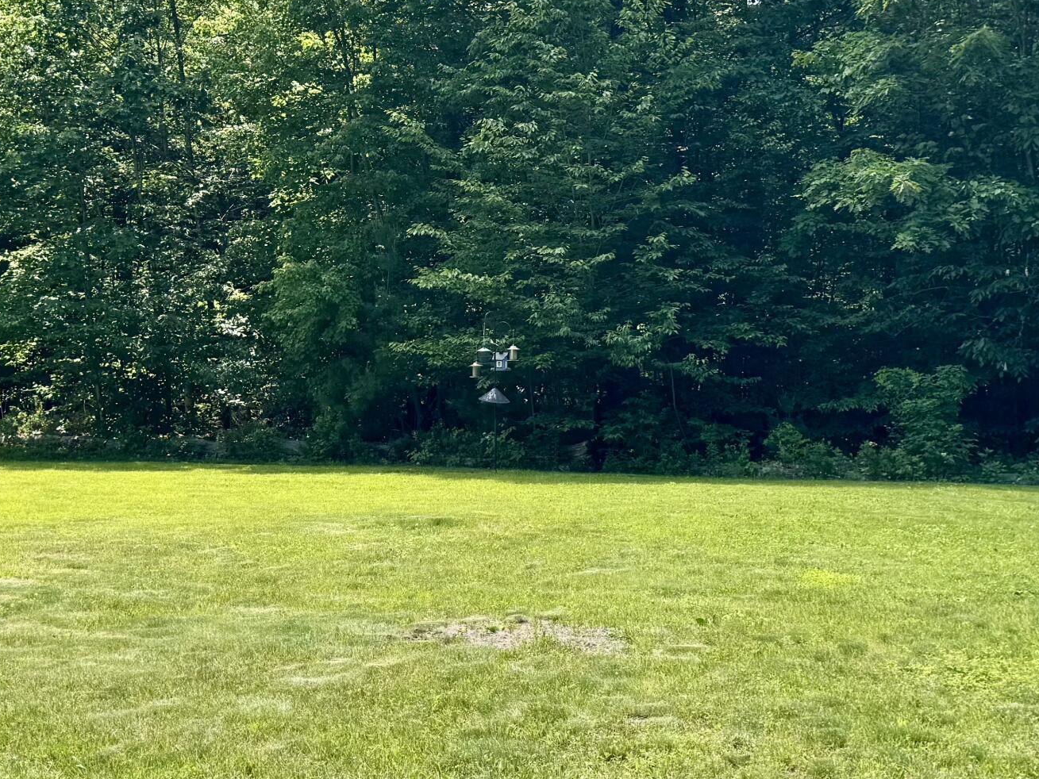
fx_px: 1651
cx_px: 531
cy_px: 237
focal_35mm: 55
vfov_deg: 26.4
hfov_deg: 34.9
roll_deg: -1.5
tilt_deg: +3.0
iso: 80
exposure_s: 1/1172
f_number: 1.78
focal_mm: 6.76
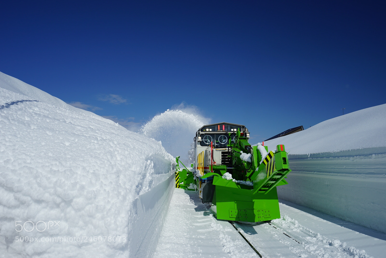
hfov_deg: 60.3
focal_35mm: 31
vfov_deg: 42.4
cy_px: 129
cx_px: 193
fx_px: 333
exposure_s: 1/200
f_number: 11
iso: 100
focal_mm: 31
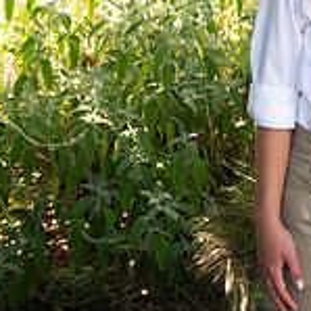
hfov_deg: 11.5
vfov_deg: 12.3
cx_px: 580
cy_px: -64
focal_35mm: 139
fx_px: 1413
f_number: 4.5
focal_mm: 42
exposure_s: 1/320
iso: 640
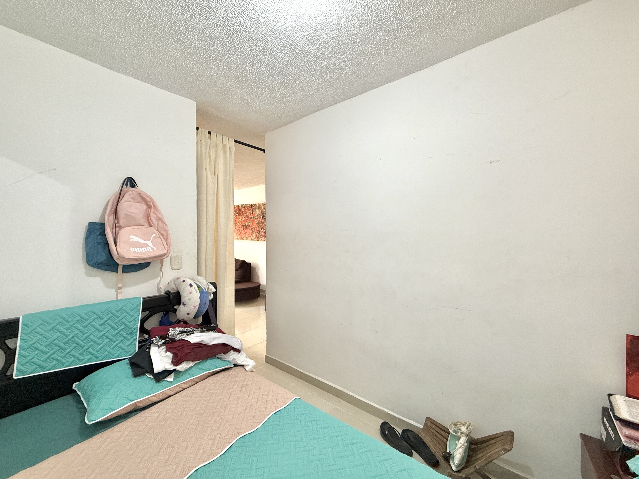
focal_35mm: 14
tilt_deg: -1.0
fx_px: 258
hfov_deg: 102.1
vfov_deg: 85.7
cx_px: 320
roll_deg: +0.1
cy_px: 240
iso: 400
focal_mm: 2.22
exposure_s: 1/60
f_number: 2.2
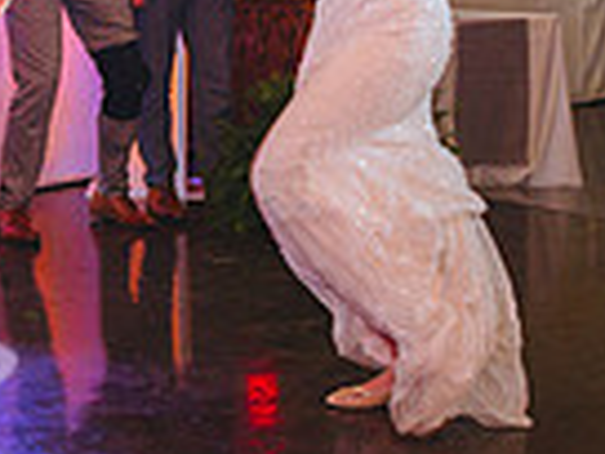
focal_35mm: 98
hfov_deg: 18.3
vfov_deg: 15.0
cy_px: 93
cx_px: -240
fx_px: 1713
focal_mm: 24
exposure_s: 1/80
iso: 1600
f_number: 2.8
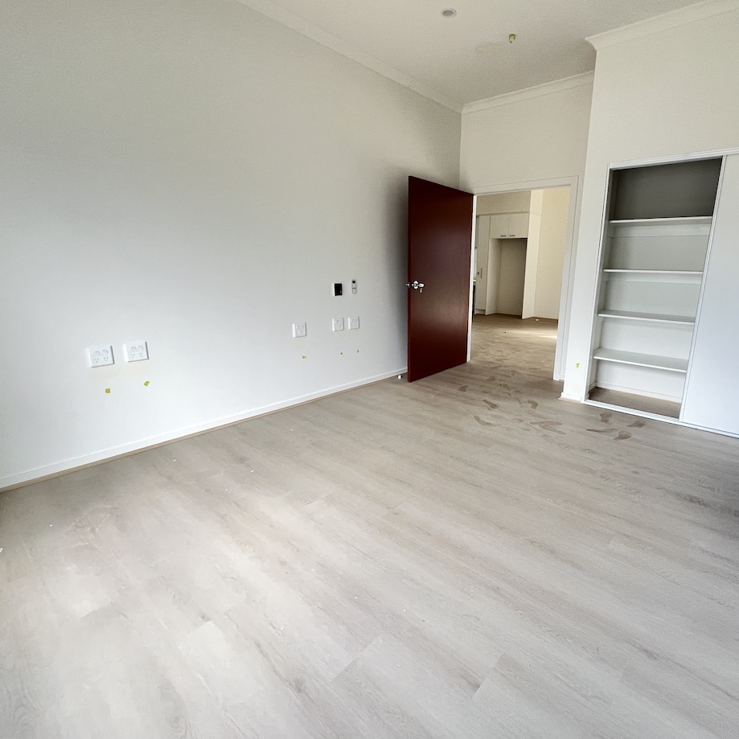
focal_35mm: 16
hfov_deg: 86.6
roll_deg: -1.5
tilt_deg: -13.4
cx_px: 435
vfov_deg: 87.4
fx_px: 386
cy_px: 360
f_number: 1.8
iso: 250
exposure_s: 1/84
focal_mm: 1.57
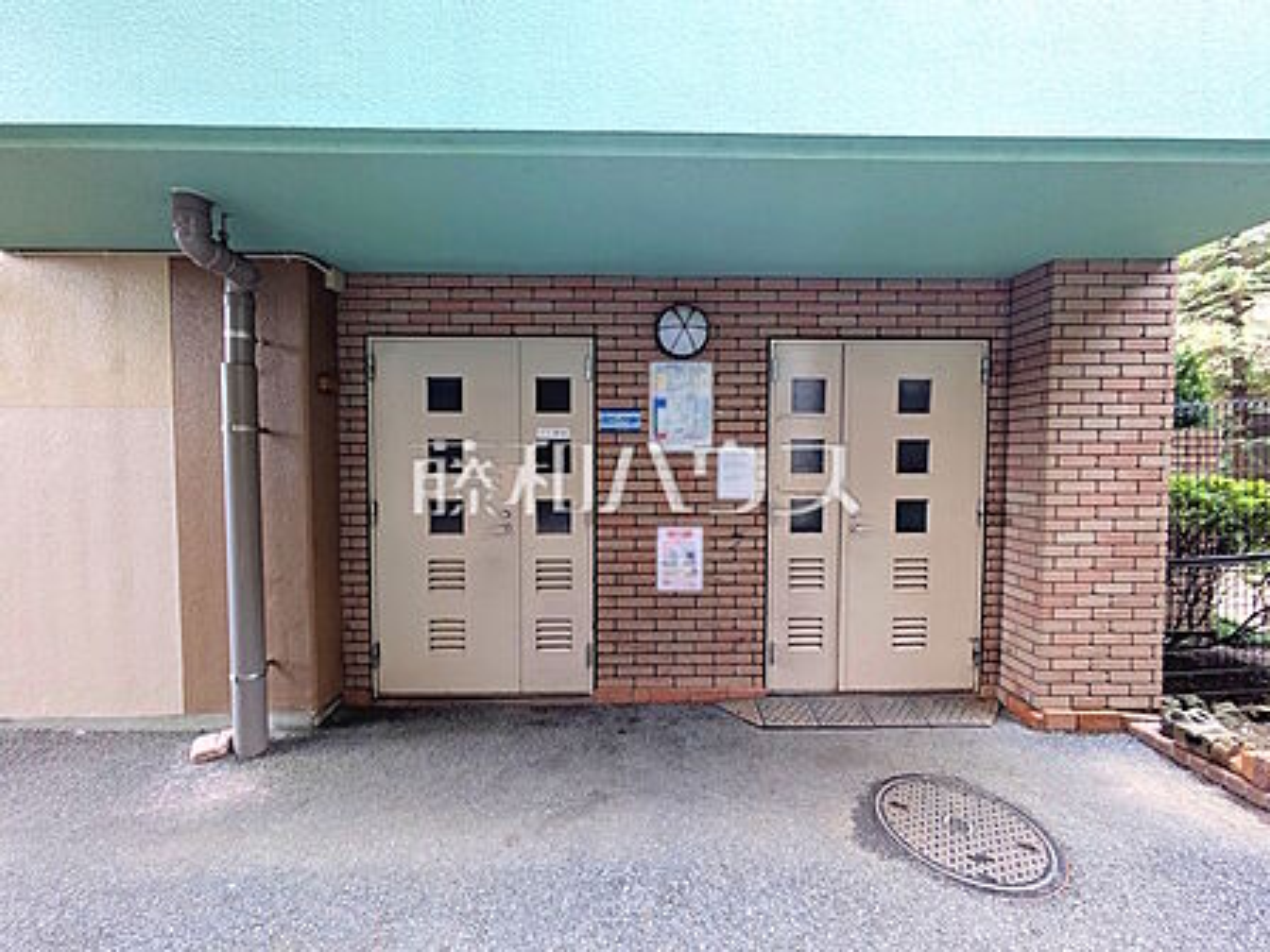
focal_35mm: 14
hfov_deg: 102.1
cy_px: 476
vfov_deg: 85.7
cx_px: 635
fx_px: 514
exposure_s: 1/50
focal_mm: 1.83
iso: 95
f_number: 2.2
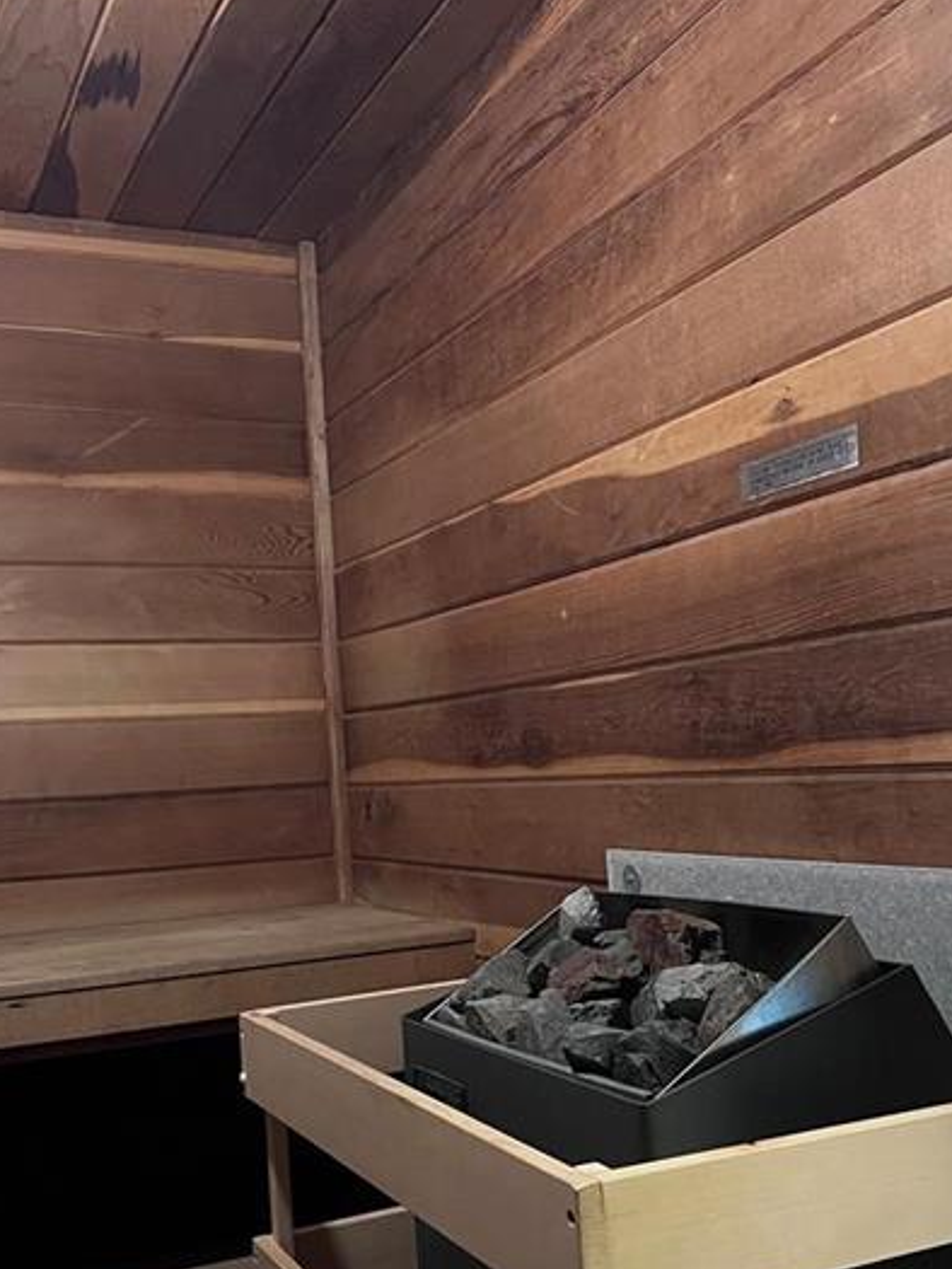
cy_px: 749
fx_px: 1393
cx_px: 448
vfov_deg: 48.7
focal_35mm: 38
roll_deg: +3.2
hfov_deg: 37.7
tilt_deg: +1.3
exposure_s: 1/30
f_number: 1.5
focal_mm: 5.7
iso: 640
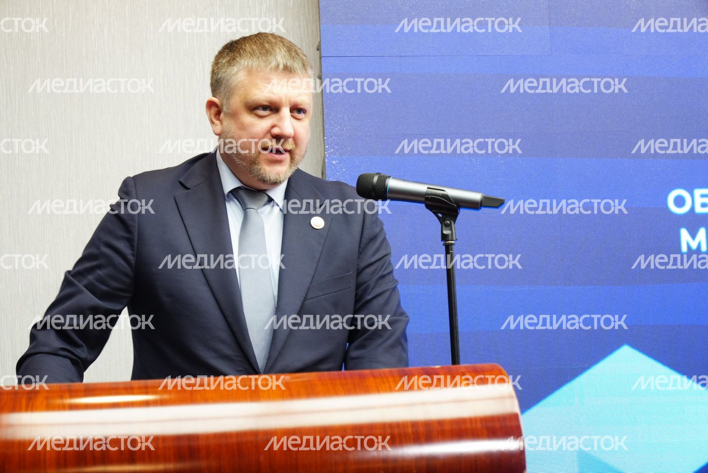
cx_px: 354
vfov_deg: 19.5
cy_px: 236
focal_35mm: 70
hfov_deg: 28.8
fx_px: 1378
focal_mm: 70
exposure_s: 1/50
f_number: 6.3
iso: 1600
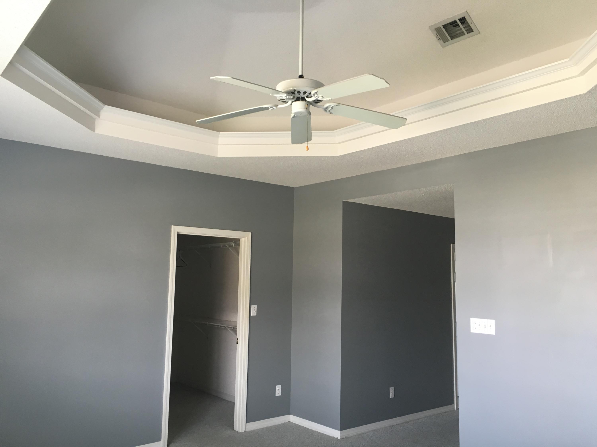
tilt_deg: +6.4
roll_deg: -1.1
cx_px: 298
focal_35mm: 29
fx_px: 500
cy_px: 224
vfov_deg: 48.2
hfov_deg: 61.7
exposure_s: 1/30
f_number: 2.2
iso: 64
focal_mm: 4.15
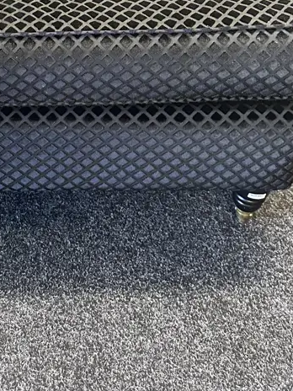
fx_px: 598
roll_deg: -0.1
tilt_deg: -28.6
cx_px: 28
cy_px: -20
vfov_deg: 32.6
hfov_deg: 26.6
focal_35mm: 53
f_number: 1.78
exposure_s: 1/33
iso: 800
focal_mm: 6.86
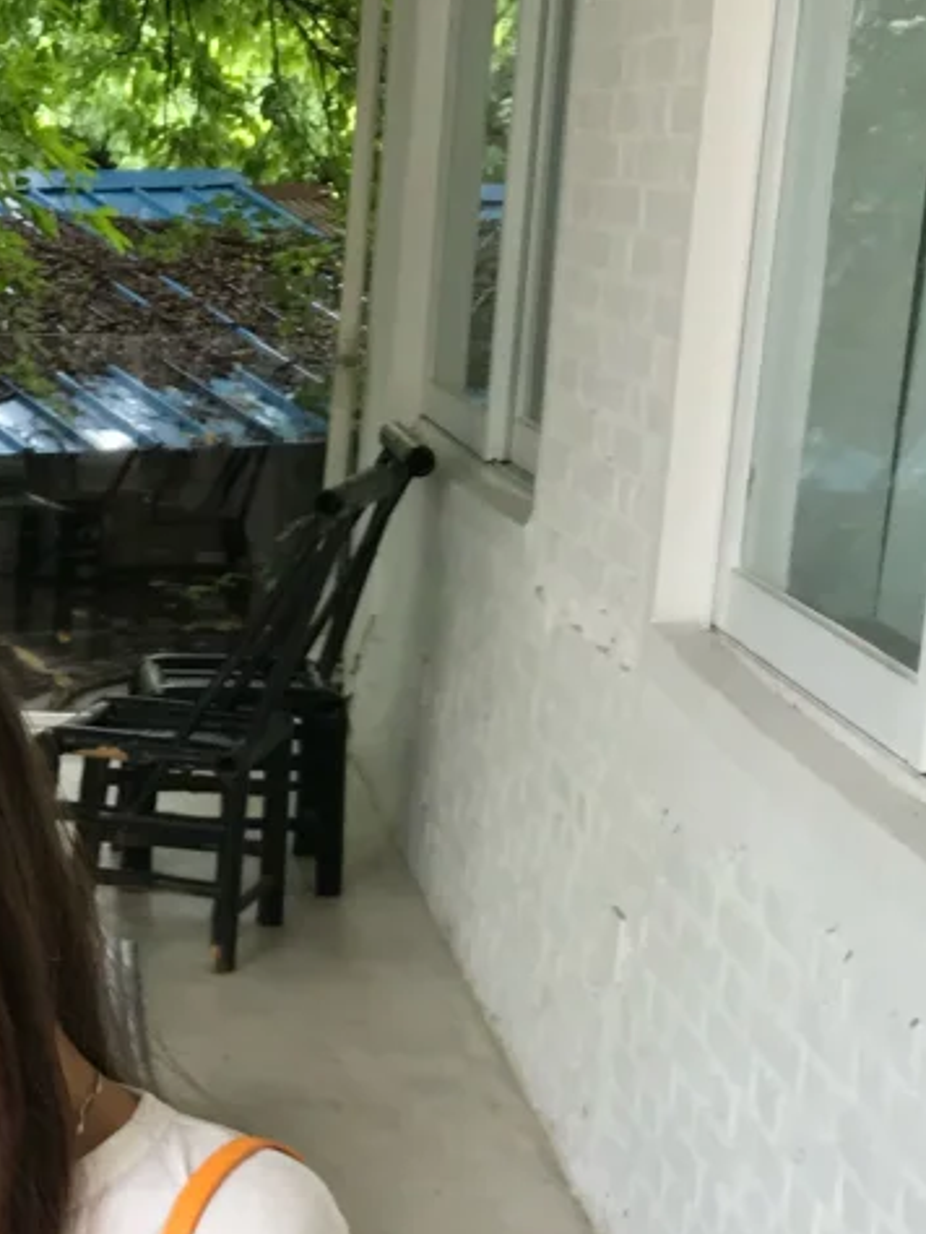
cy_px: 1208
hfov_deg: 16.6
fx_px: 3029
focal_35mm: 85
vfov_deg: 22.2
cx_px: -185
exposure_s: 1/100
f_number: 1.8
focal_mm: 3.99
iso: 32
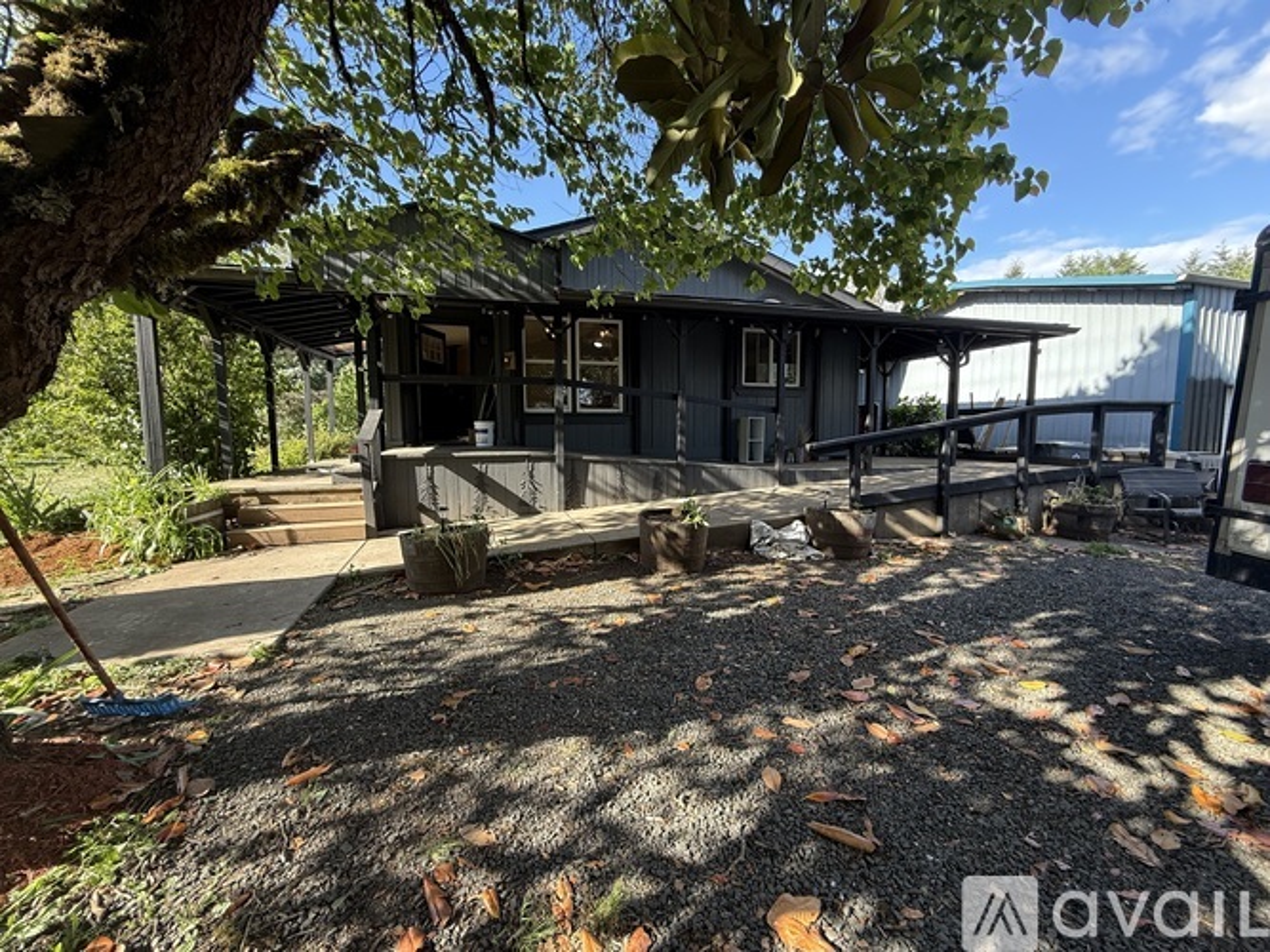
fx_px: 514
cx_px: 635
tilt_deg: -4.4
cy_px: 476
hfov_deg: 102.1
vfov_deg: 85.7
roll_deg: +1.4
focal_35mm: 14
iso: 64
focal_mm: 2.22
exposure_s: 1/174
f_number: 2.2
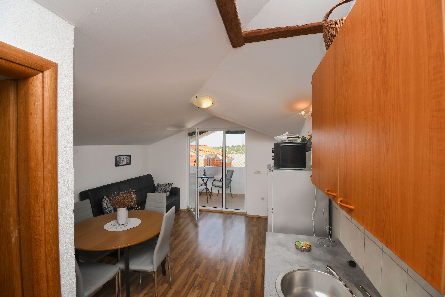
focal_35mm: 15
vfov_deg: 77.3
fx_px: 185
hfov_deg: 100.4
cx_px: 222
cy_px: 148
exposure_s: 1/100
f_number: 8
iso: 100
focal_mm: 10
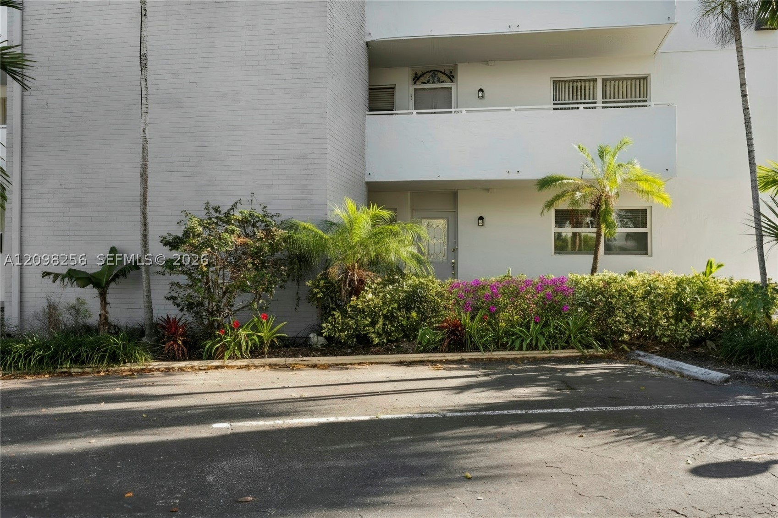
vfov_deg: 42.3
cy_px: 259
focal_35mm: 31
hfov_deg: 60.3
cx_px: 389
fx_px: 670
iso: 100
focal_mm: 31
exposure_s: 1/40
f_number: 9
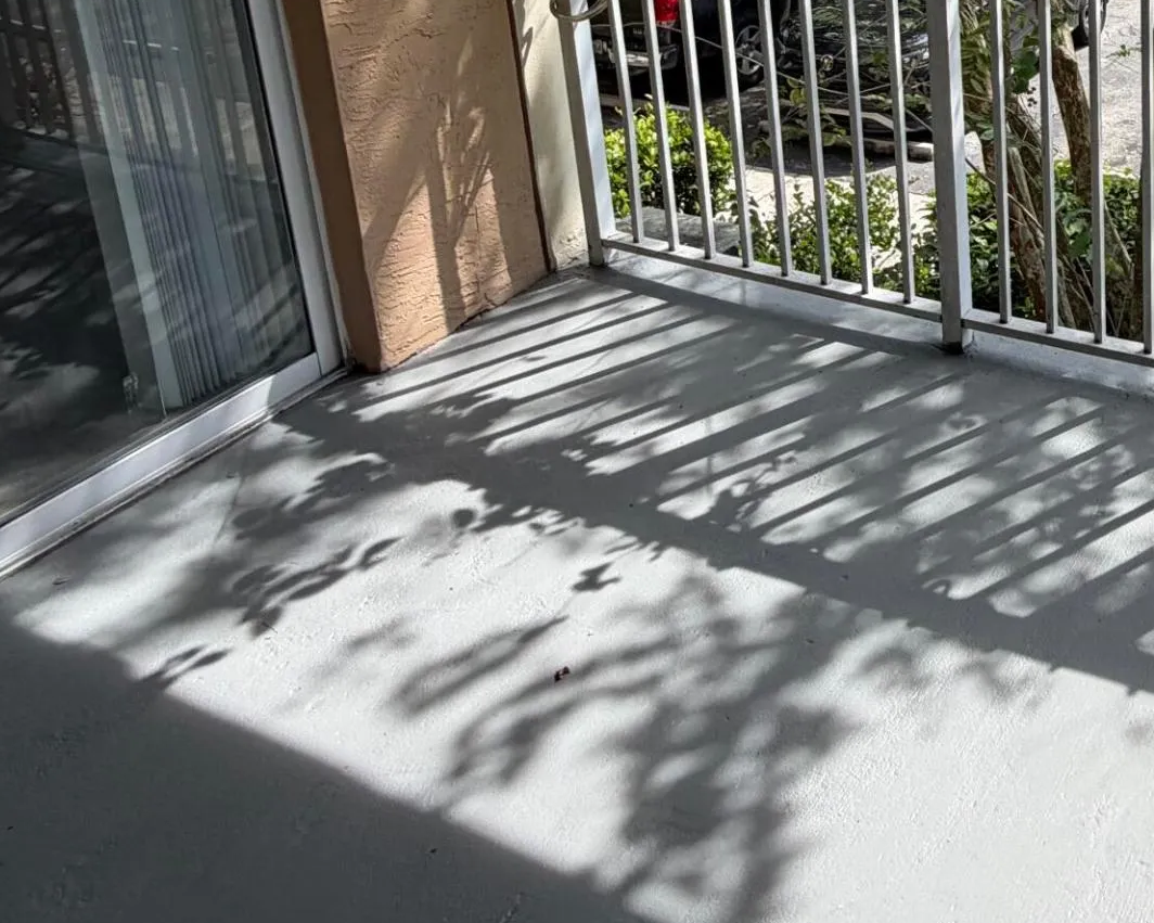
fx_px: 1264
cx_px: 1128
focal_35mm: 37
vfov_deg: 34.6
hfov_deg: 42.9
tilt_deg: -13.0
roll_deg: +1.6
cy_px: -93
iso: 50
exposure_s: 1/502
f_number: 2.2
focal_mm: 2.22
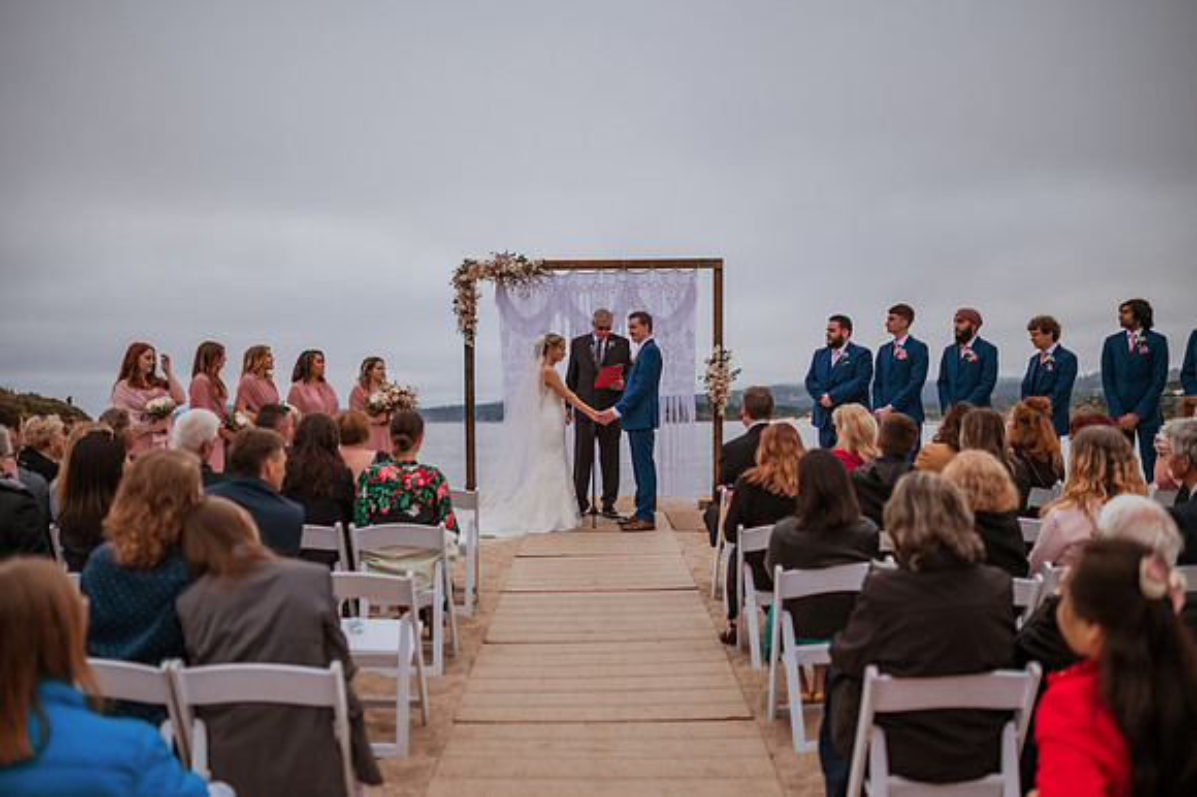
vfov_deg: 37.8
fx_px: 1163
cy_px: 398
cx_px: 598
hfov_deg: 54.5
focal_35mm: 35
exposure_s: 1/5000
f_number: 1.8
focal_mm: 35
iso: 500
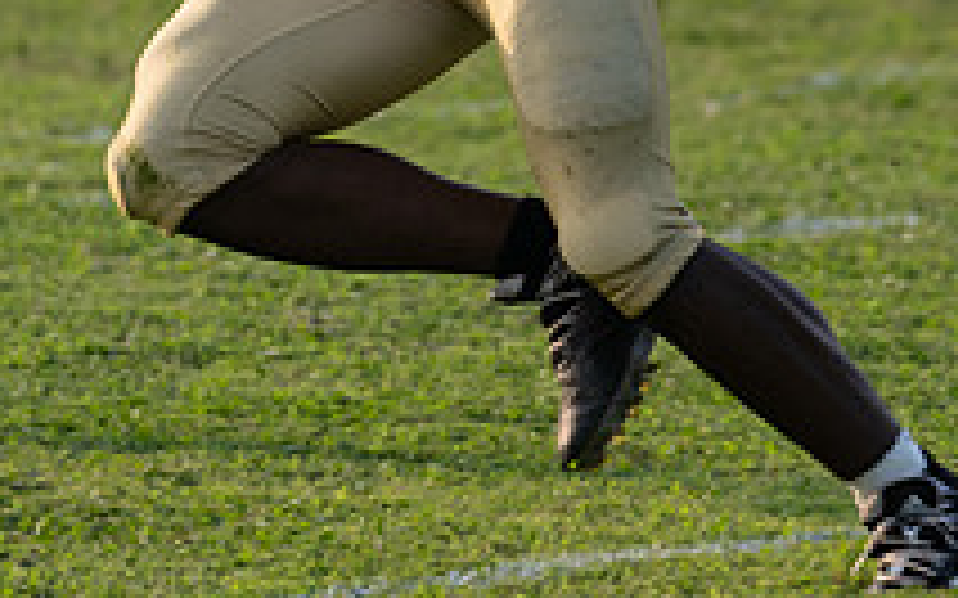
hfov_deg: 3.0
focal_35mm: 708
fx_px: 18480
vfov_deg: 1.9
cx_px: 398
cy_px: -111
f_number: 4.5
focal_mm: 240
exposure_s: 1/1000
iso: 400
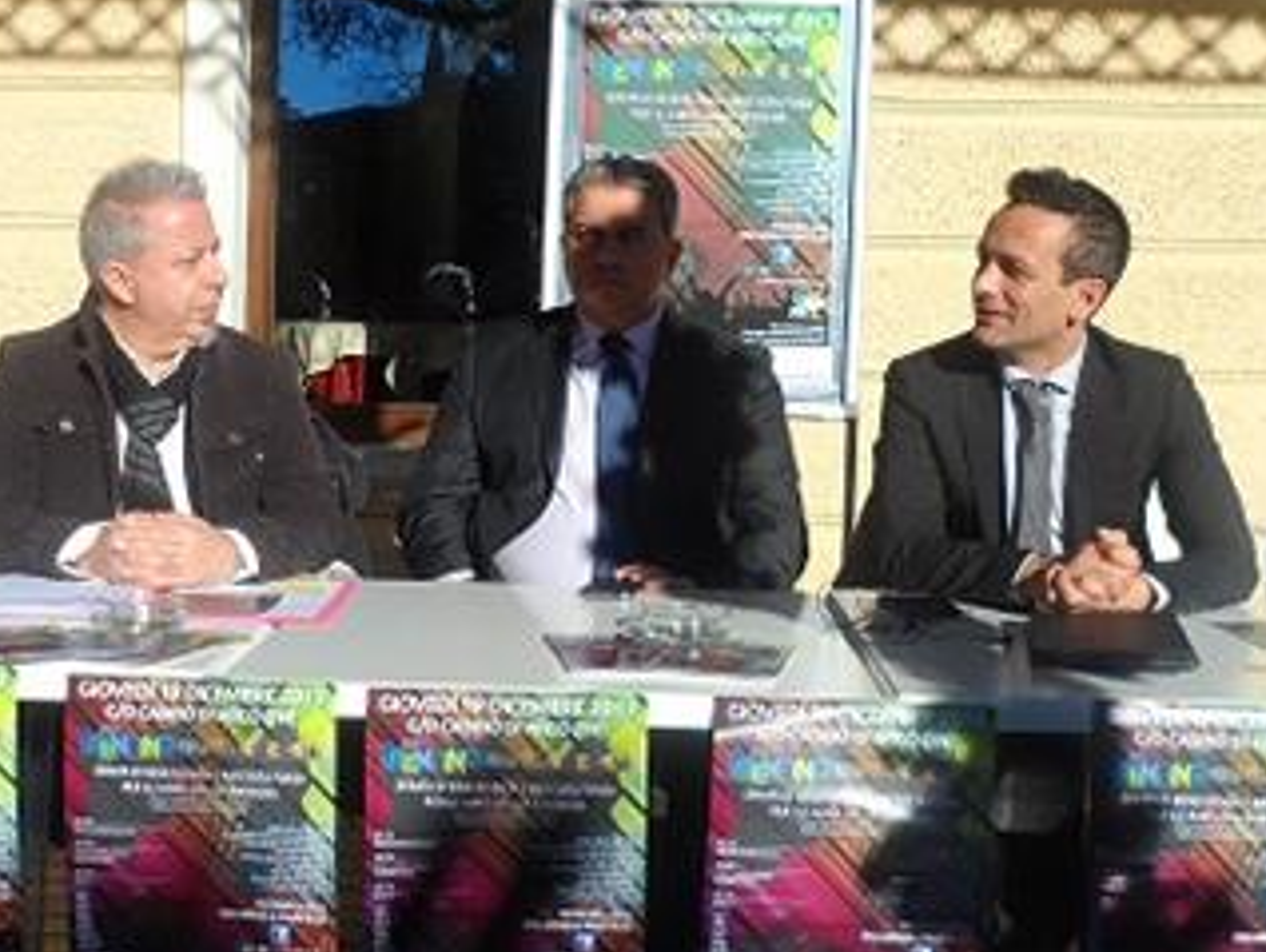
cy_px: 384
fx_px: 1647
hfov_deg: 42.0
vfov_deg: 32.1
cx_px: 629
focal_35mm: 45
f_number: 3.3
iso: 80
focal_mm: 4.9
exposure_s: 1/750
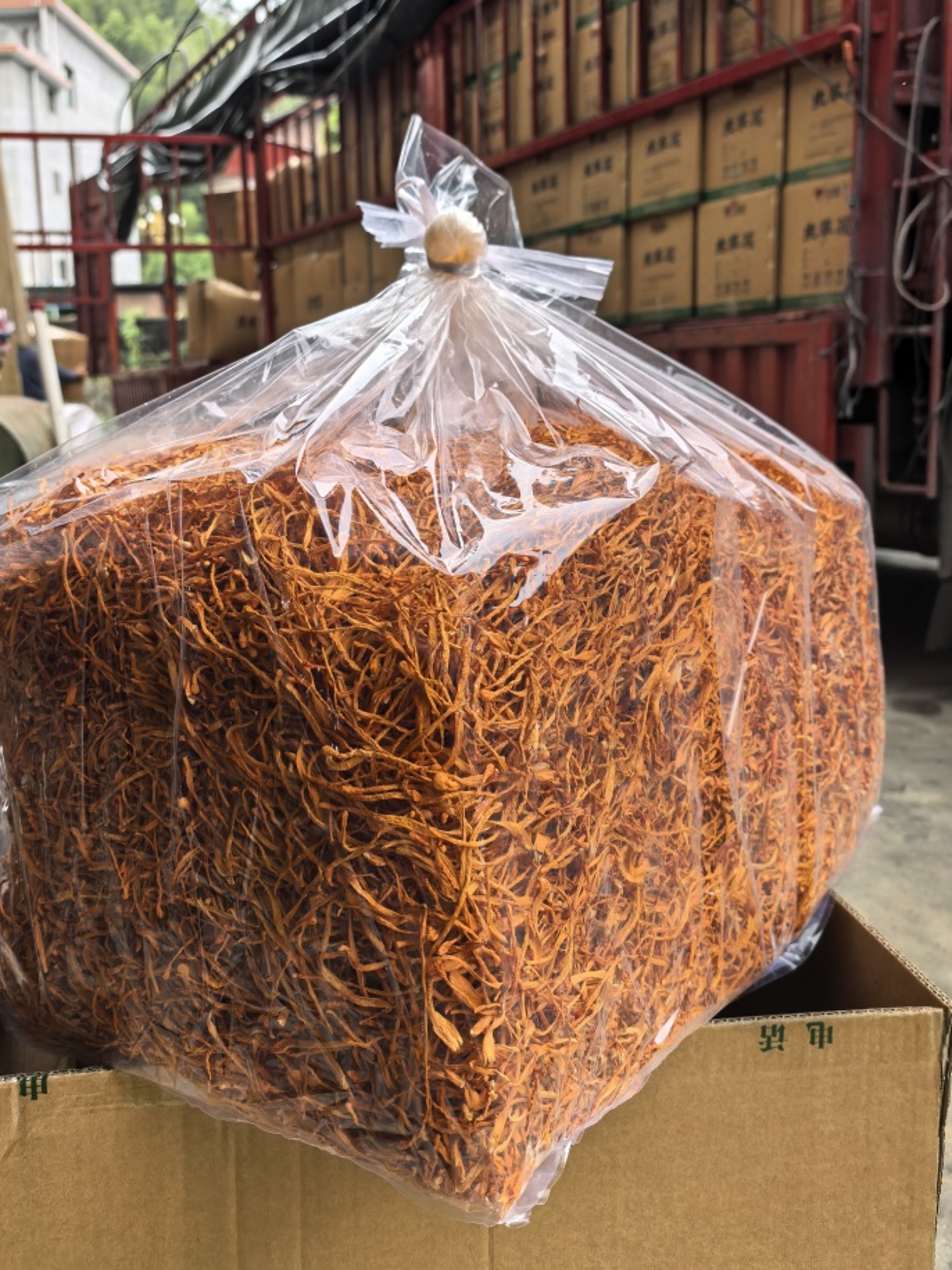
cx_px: 451
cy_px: 538
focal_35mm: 28
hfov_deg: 49.7
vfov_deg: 63.1
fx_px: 1027
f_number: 2
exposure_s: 1/235
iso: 200
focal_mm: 6.98
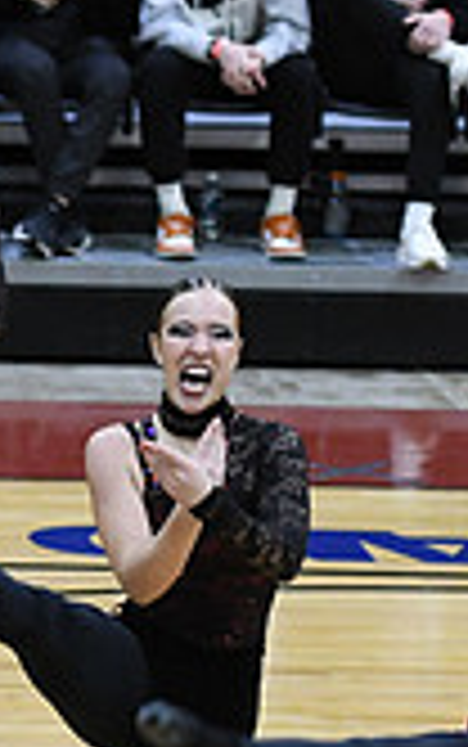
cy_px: 785
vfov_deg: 4.4
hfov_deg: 2.7
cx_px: -770
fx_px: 9779
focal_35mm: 480
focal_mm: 90
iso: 3200
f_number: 2.8
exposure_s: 1/400
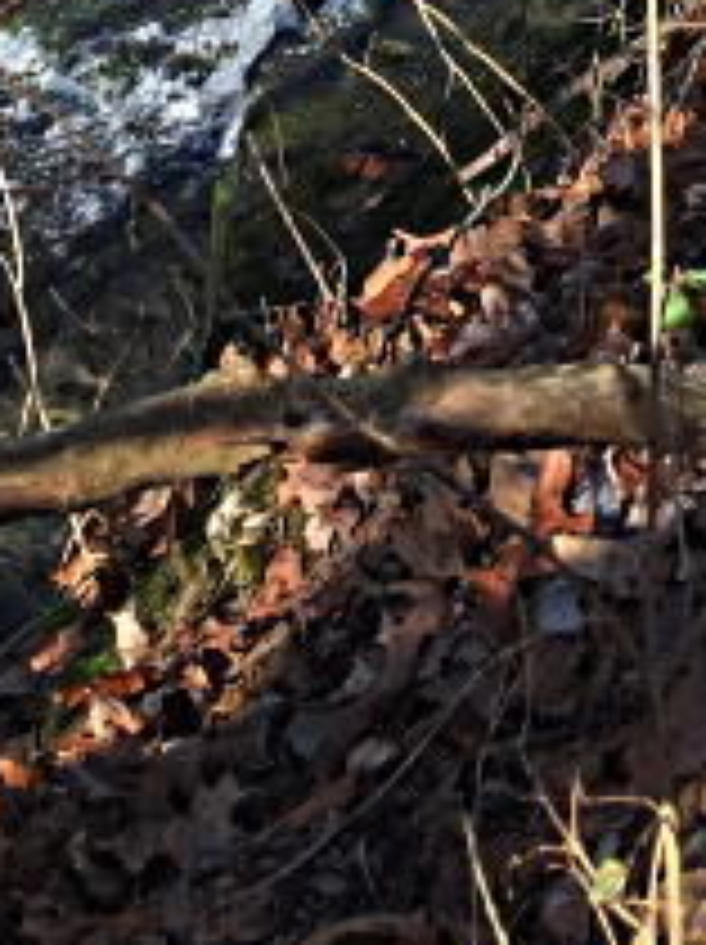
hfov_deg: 11.4
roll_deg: -2.6
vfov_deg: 13.5
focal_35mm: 129
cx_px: 517
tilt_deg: -5.8
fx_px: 3515
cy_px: -848
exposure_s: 1/193
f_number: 2.2
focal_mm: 4.15
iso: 25
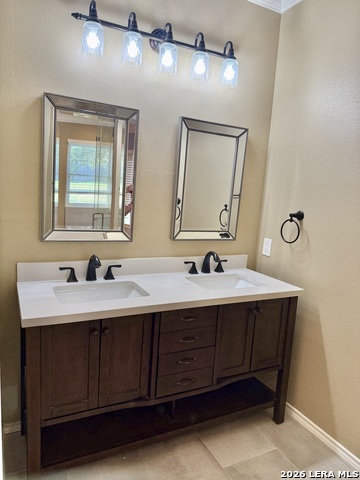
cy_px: 240
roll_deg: -4.5
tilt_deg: -7.3
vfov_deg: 71.6
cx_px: 180
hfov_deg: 56.8
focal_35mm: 24
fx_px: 333
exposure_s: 1/189
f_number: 1.78
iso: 160
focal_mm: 6.76
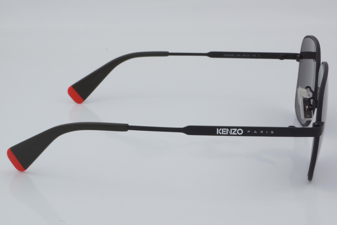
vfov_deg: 18.2
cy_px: 112
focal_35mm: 75
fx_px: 702
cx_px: 168
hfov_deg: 27.0
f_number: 32
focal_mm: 50
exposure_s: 1/4
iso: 100
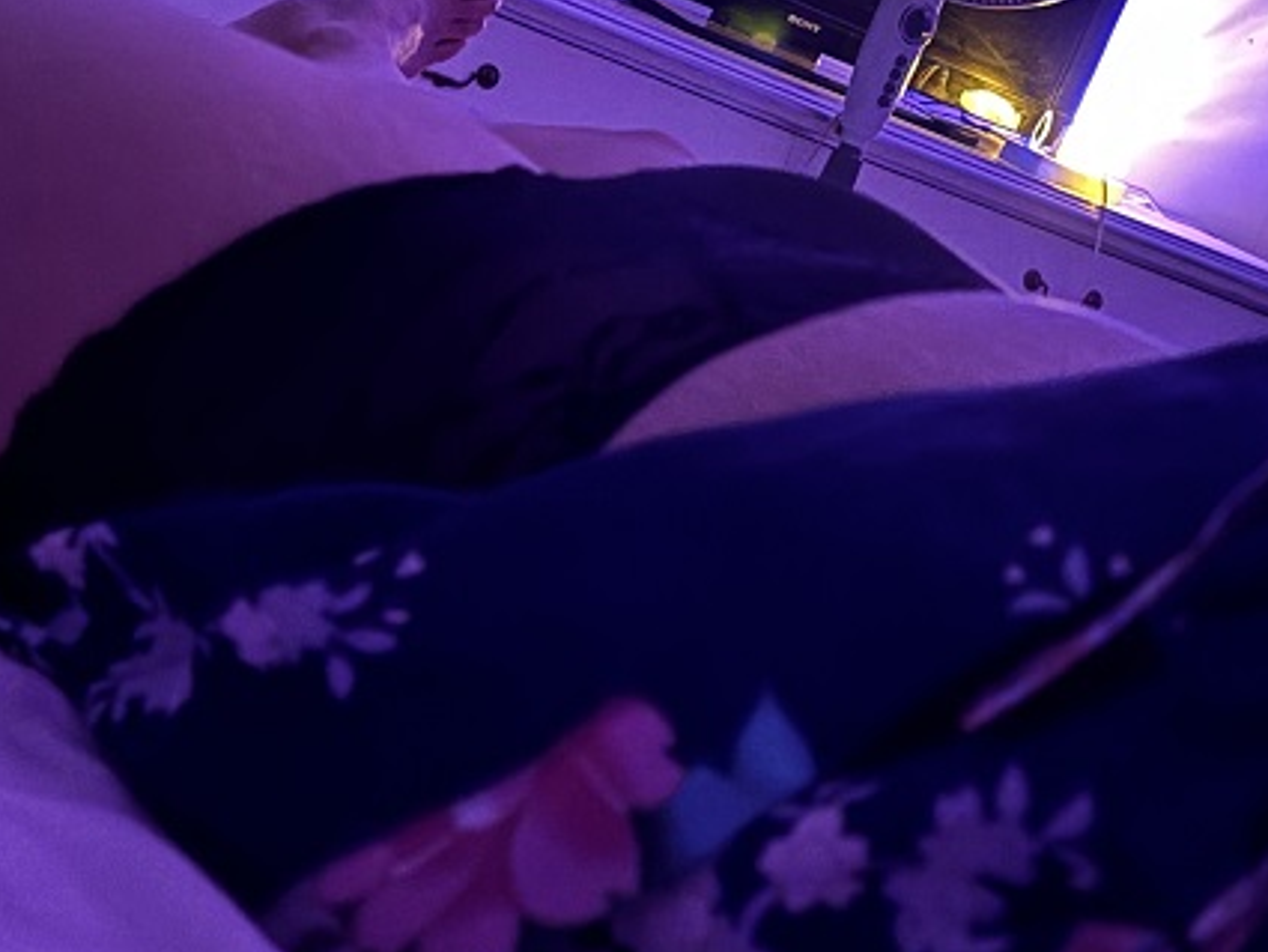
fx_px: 2711
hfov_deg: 26.0
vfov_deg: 19.5
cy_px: 95
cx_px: 937
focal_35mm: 74
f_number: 1.6
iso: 800
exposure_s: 1/2
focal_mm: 5.96
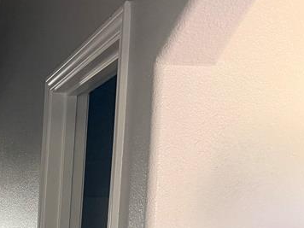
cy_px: 294
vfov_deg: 19.7
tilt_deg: -5.7
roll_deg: -1.4
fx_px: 606
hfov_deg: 24.2
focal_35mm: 69
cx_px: -103
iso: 400
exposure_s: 1/60
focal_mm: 6.76
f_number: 1.78
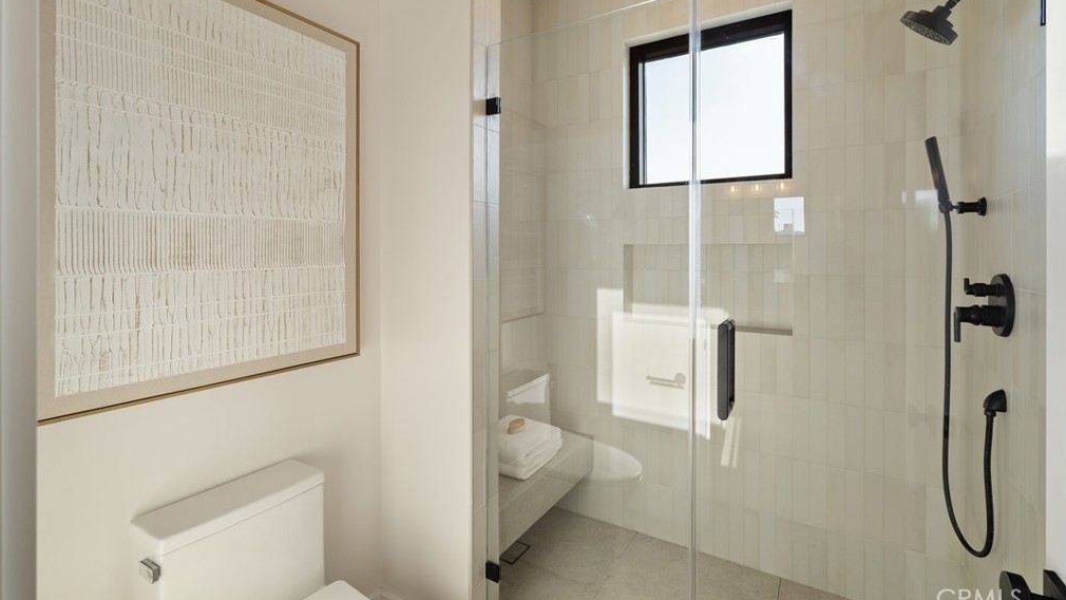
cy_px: 253
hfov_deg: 95.9
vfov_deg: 63.6
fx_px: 480
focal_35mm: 17
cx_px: 535
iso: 800
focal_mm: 16
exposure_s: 1/50
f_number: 9
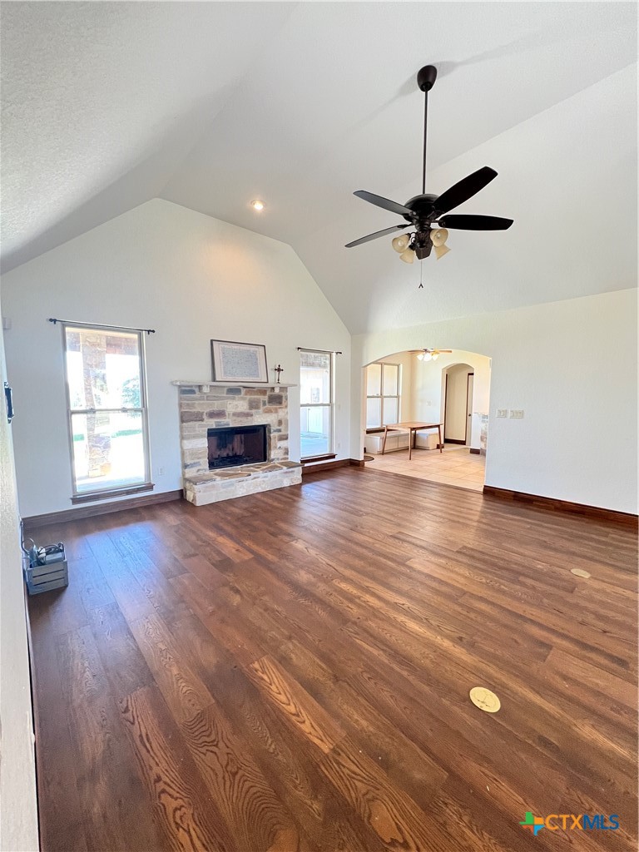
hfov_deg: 89.9
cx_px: 320
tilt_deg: -4.9
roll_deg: +0.3
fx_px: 320
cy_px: 426
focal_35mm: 13
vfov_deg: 106.2
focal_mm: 1.57
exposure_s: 1/60
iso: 250
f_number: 1.8
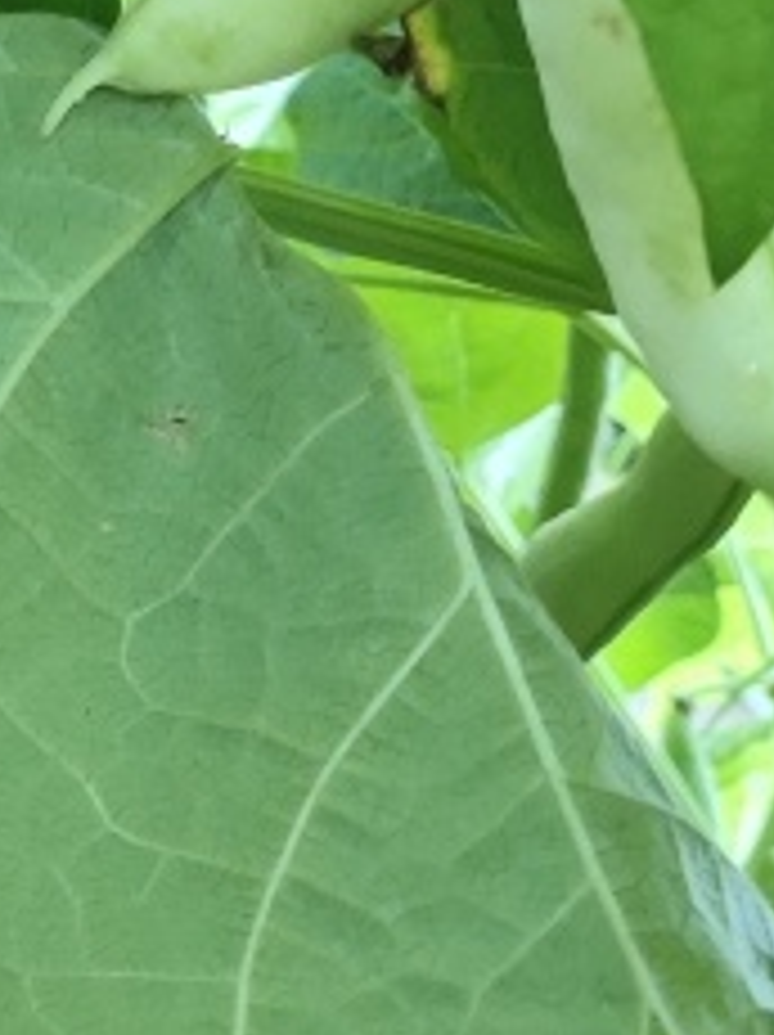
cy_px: -115
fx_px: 3465
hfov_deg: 11.0
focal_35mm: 116
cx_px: -1008
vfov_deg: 16.5
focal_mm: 4.71
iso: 174
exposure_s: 1/34.4
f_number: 1.79
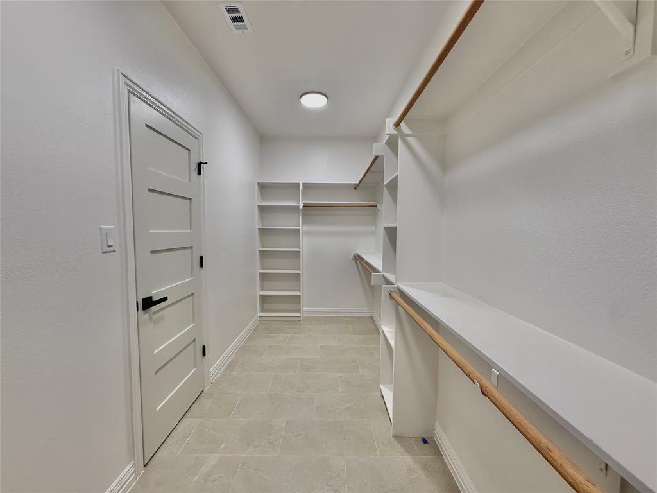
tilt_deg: -3.1
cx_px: 328
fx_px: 266
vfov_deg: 85.7
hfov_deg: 102.1
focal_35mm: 14
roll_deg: -0.5
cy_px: 246
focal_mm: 2.22
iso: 125
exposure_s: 1/120
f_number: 2.2
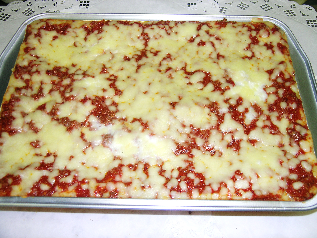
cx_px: 158
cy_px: 119
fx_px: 321
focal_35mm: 35
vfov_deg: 40.7
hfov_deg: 52.6
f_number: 3
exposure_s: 1/60.1
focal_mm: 7.2
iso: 50
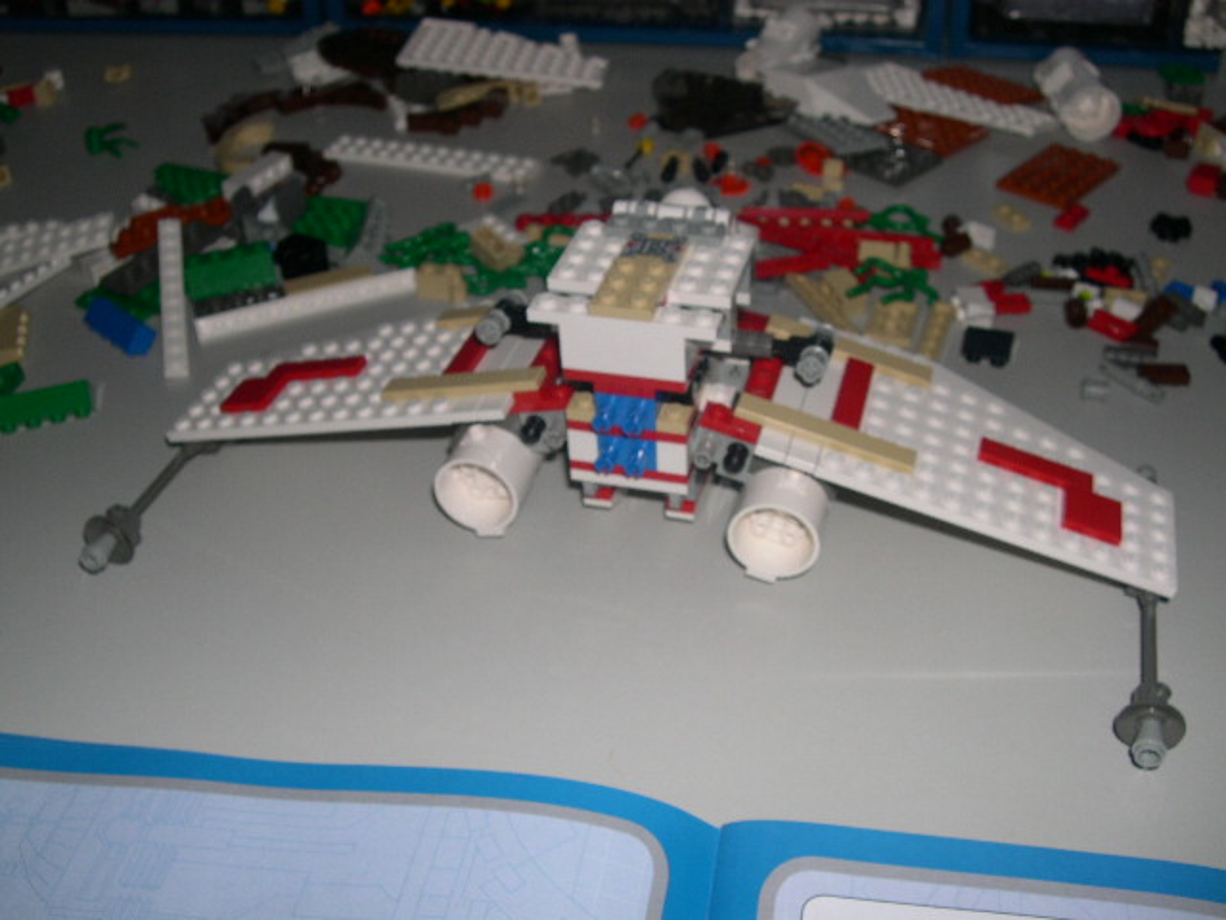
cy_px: 460
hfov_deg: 49.0
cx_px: 613
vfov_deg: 37.7
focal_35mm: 38
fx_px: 1346
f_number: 7.6
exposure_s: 1/60
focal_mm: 8
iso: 100
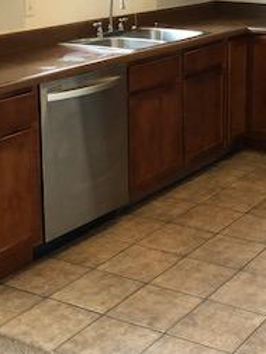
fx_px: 727
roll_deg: -0.7
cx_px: 277
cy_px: 45
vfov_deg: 26.6
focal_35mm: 71
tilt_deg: -9.6
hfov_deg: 20.0
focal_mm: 3.99
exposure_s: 1/15
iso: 80
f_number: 1.8
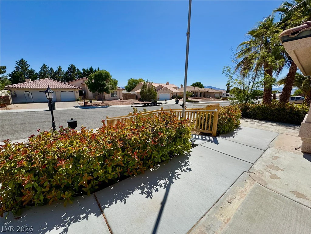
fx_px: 126
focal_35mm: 14
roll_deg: -0.9
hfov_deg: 102.1
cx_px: 156
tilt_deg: -12.9
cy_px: 117
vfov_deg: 85.7
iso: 50
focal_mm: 2.22
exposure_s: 1/2584
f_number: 2.2
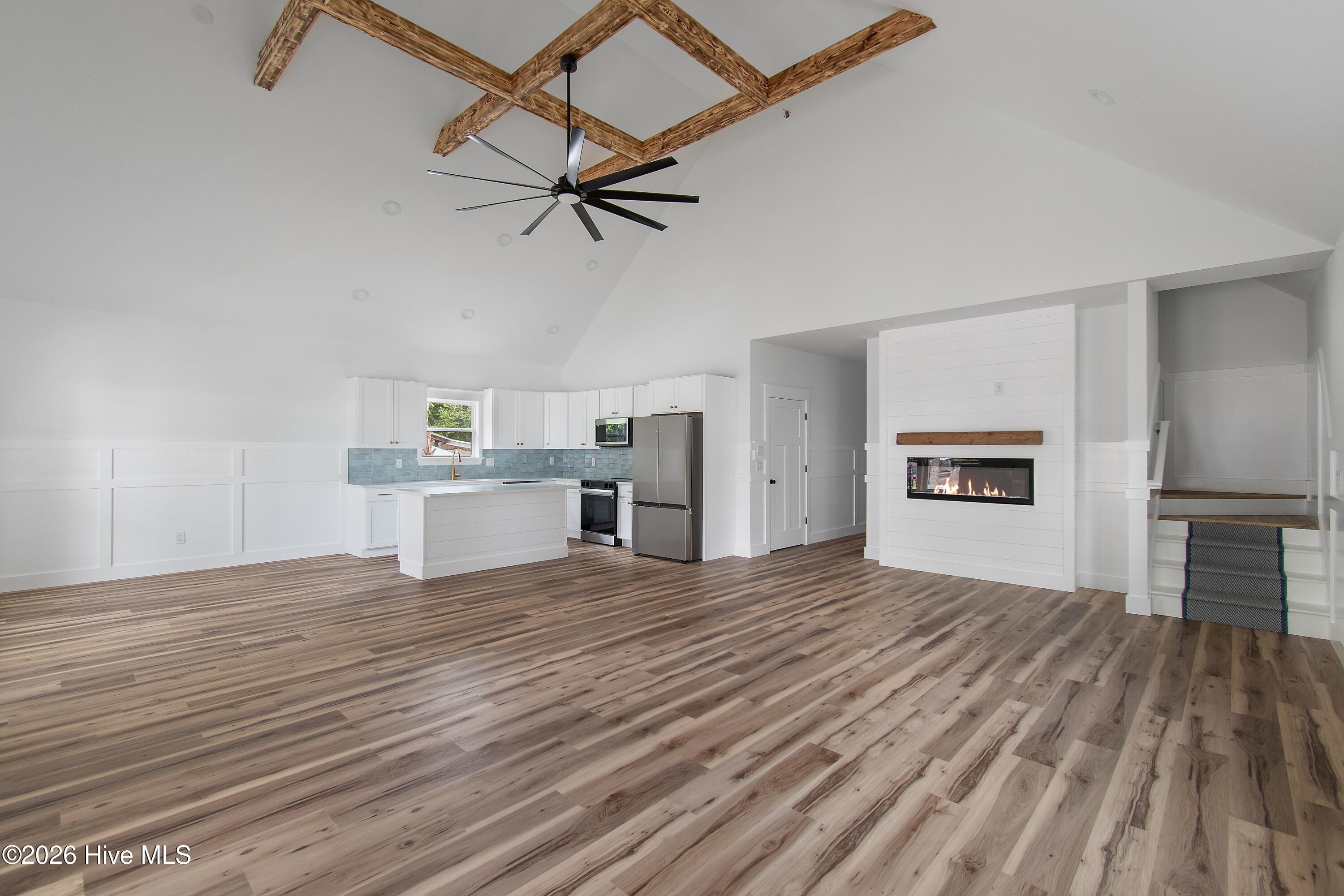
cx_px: 672
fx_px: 560
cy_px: 448
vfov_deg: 77.3
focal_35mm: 15
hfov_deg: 100.4
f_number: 4.5
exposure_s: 1/20
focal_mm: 10
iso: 100
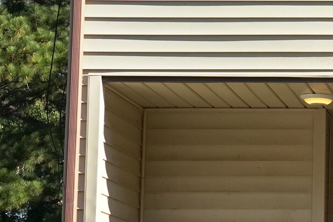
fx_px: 1573
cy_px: 112
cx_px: 502
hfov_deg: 11.6
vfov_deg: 8.1
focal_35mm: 170
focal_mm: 34
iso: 1250
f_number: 6.3
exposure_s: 1/2500
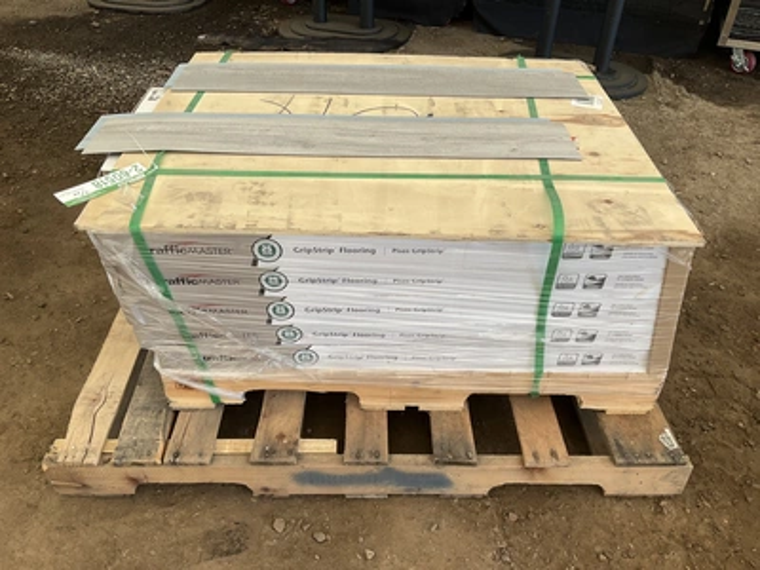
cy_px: 285
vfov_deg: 48.2
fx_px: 637
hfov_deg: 61.7
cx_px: 380
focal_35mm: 29
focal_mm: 3
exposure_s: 1/154
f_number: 1.8
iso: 20
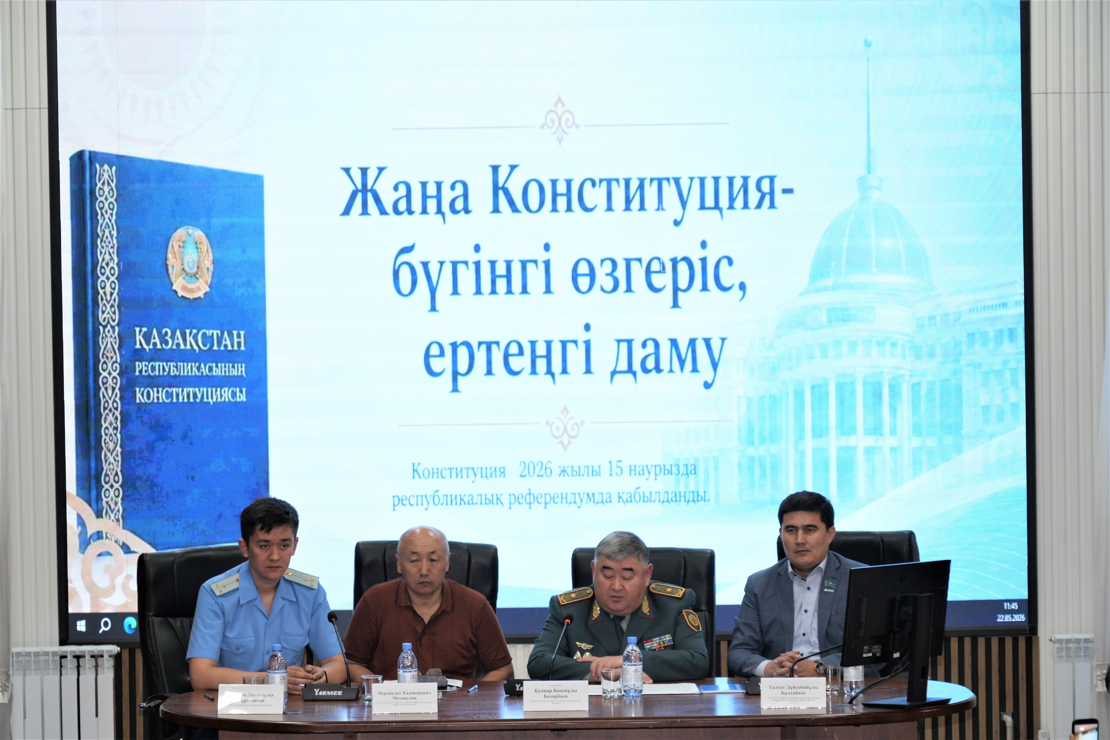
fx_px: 3823
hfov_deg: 16.5
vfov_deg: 11.1
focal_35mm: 124
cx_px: 555
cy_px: 370
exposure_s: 1/125
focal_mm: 124
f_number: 6.3
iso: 1250
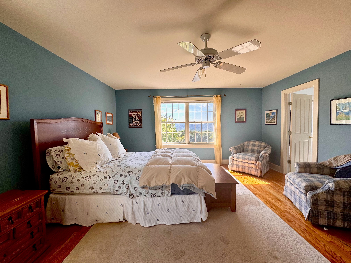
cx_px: 176
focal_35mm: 14
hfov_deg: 102.1
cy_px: 132
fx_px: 142
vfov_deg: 85.7
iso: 40
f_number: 2.2
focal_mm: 2.22
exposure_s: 1/177
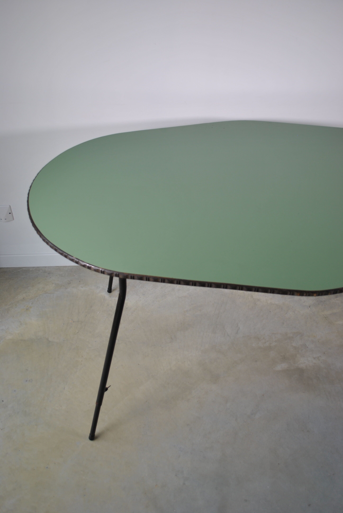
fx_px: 470
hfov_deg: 40.1
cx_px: 172
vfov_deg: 57.2
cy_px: 256
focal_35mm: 33
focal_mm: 22
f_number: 4
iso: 100
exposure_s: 1/50
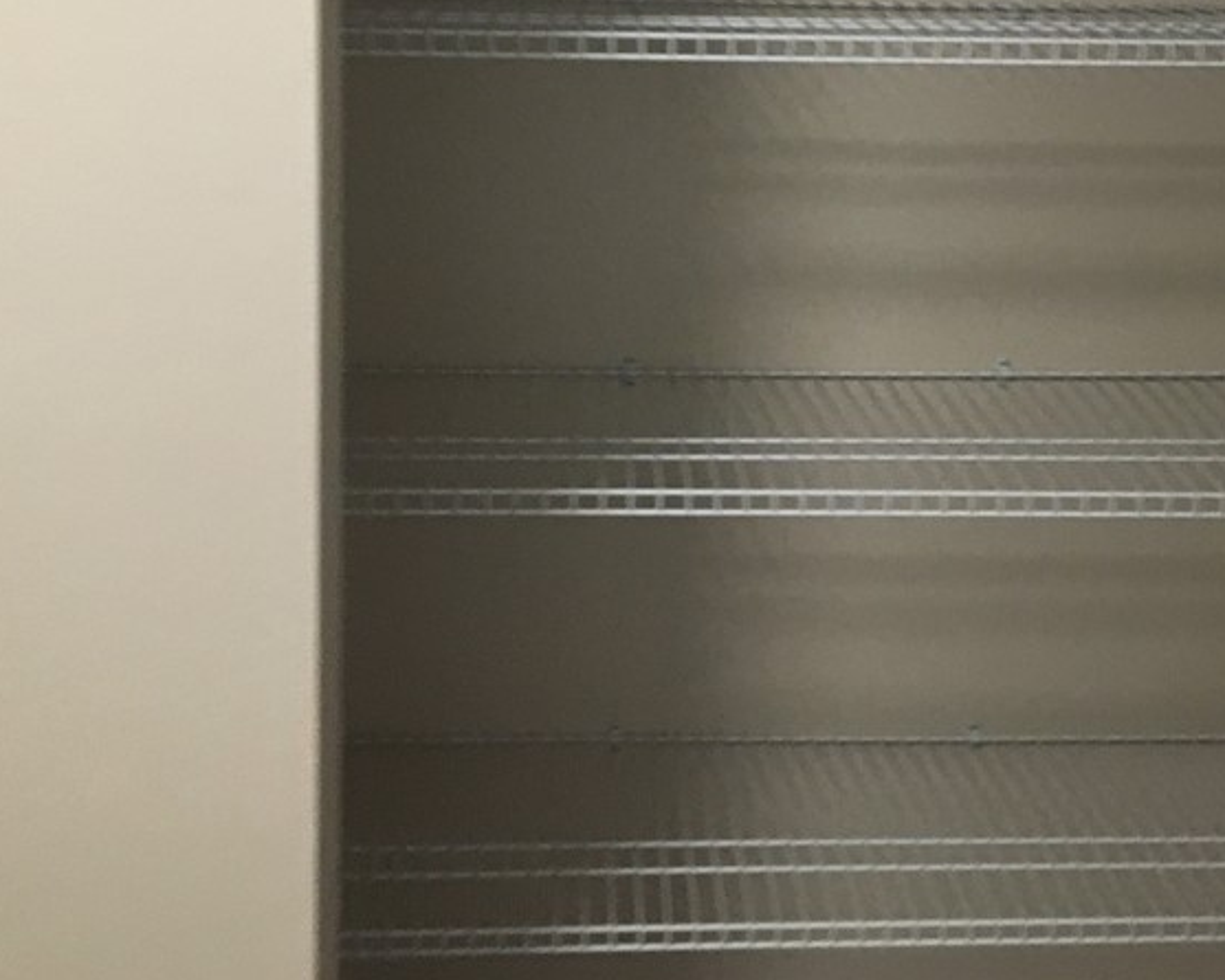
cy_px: 229
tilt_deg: -6.9
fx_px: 1886
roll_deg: -0.8
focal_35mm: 52
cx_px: 724
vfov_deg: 28.7
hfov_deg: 35.9
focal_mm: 4.15
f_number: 2.2
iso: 200
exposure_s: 1/30
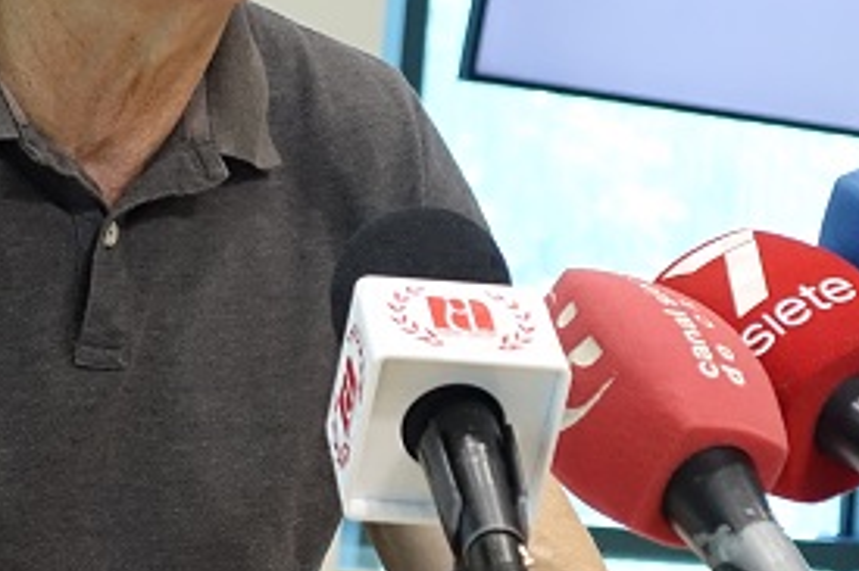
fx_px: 4531
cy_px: 222
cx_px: 275
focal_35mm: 190
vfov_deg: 7.2
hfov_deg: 10.8
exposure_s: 1/160
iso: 1000
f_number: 2.8
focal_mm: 21.39
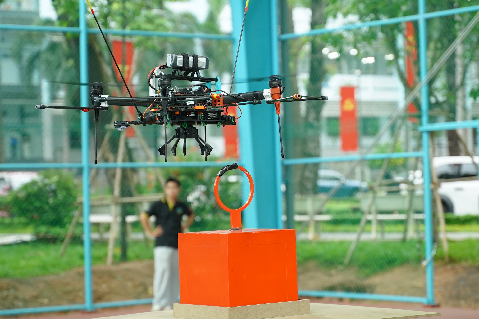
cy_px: 160
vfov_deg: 12.2
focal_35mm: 112
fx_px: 1490
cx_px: 240
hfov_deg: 18.3
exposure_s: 1/160
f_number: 3.2
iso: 1000
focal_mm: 75
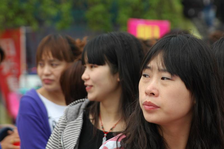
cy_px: 74
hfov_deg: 10.2
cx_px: 112
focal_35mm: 202
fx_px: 1259
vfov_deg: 6.8
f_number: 5.6
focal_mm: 135
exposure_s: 1/500
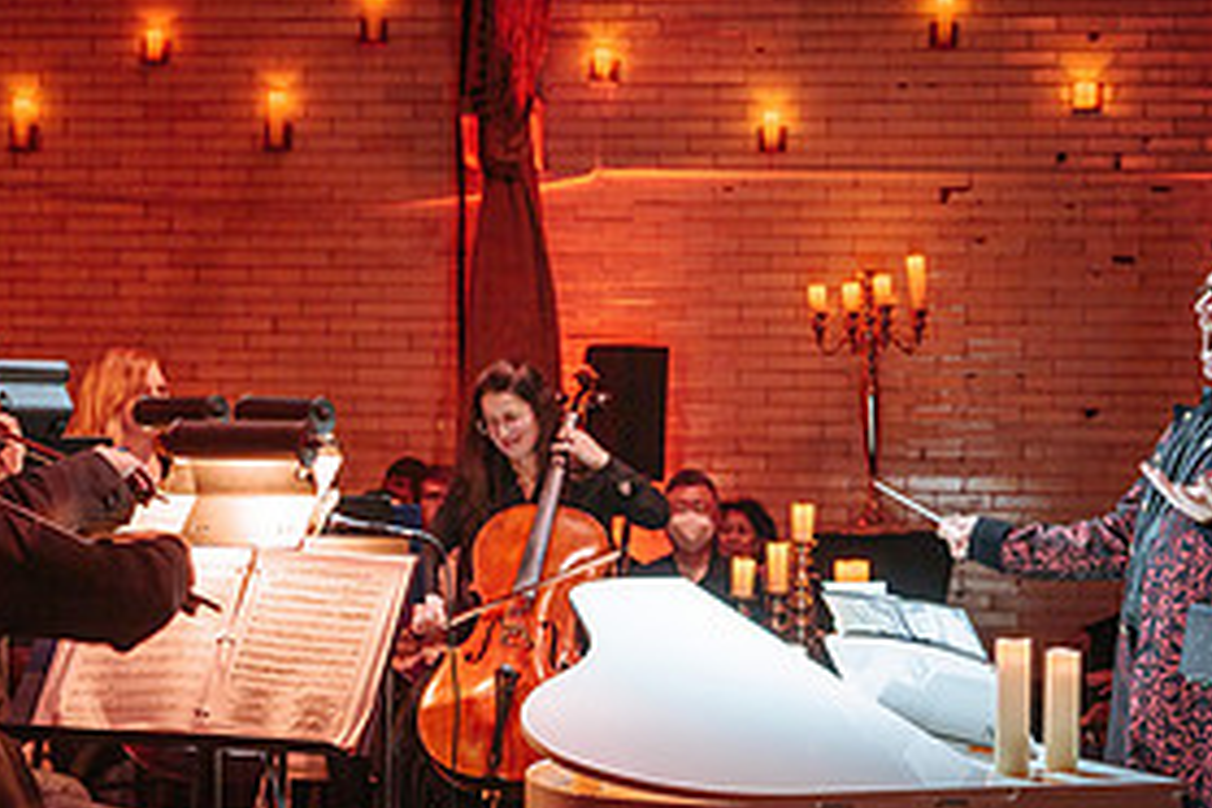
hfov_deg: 24.5
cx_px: 540
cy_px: 515
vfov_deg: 16.4
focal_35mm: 83
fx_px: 2794
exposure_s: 1/60
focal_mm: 35
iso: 1600
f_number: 2.8
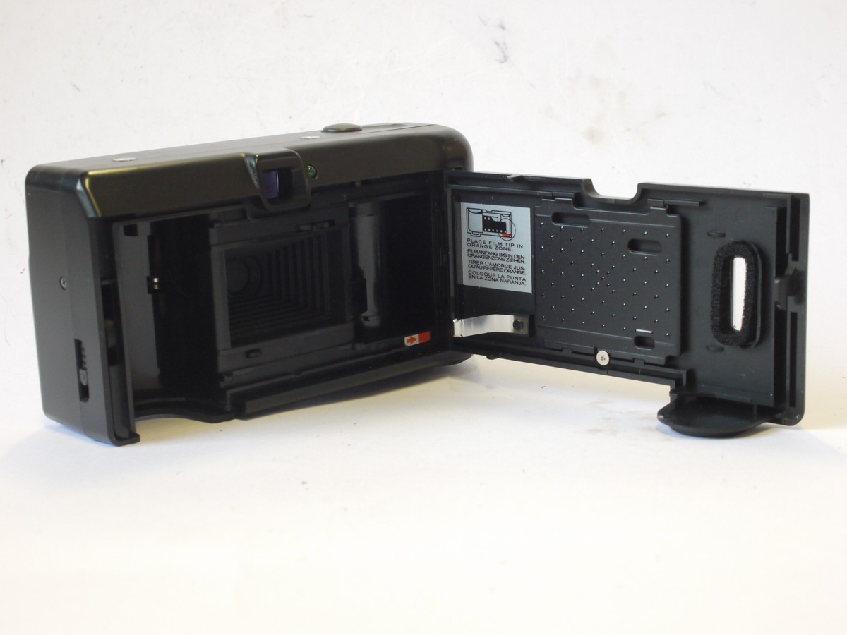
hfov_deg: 32.2
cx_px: 424
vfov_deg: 24.4
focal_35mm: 60
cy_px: 318
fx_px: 1468
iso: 800
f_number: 10
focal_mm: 30
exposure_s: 1/30
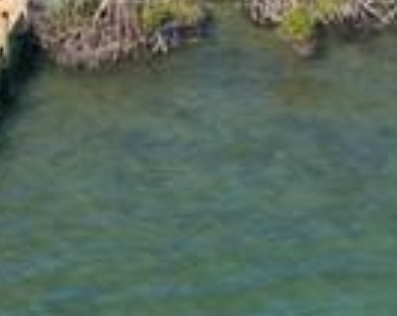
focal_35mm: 181
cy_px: -143
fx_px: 2124
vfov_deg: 8.4
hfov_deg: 10.6
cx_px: 30
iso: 100
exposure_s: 1/500
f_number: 1.8
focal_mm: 8.67
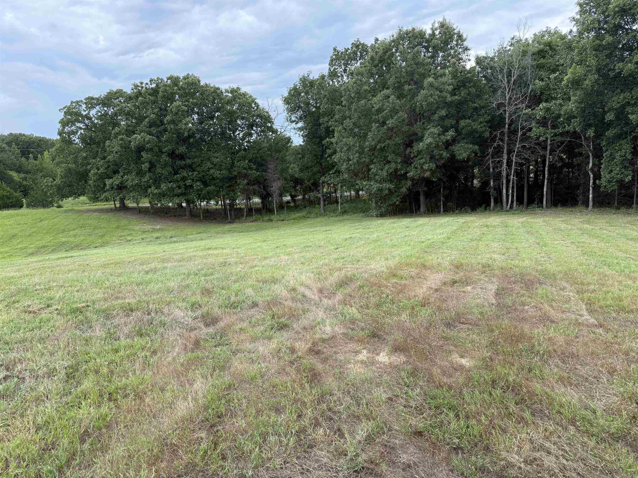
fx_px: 442
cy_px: 239
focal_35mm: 24
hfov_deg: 71.6
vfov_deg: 56.8
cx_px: 319
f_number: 1.78
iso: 100
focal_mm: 6.76
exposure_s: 1/1091
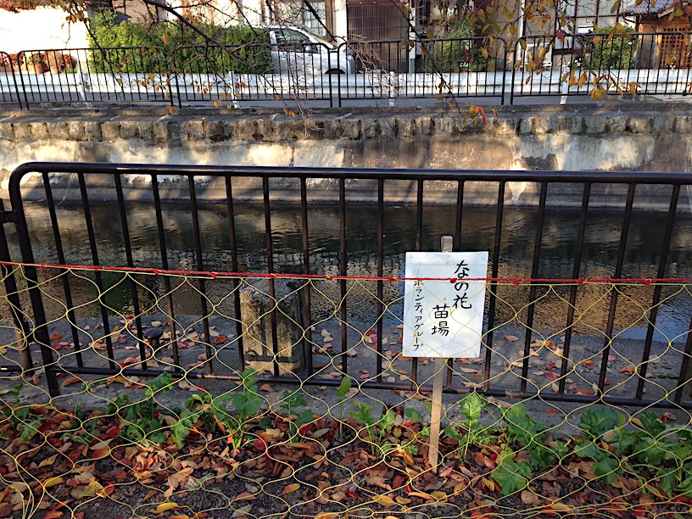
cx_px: 346
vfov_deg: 42.9
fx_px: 660
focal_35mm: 33
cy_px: 260
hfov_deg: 55.4
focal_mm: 4.12
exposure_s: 1/178
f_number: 2.4
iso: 50
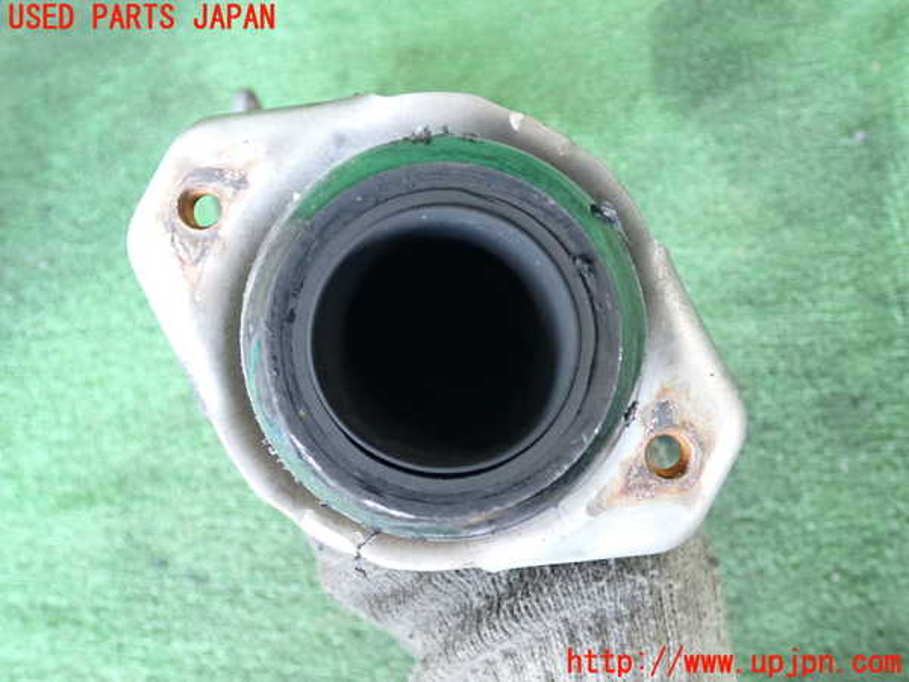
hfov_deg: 56.8
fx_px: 840
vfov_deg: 44.2
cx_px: 454
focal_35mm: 32
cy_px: 341
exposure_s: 1/125
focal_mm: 5.79
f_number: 2.4
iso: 800
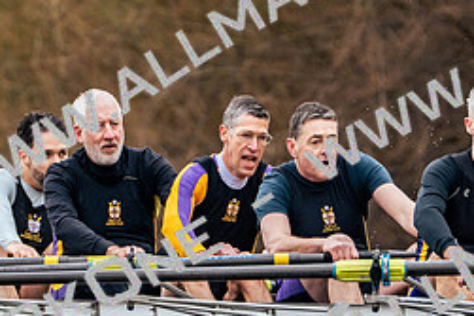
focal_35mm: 1112
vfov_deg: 1.2
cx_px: 166
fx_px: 14631
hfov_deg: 1.9
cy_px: 211
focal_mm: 481
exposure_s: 1/2000
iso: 2000
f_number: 6.3
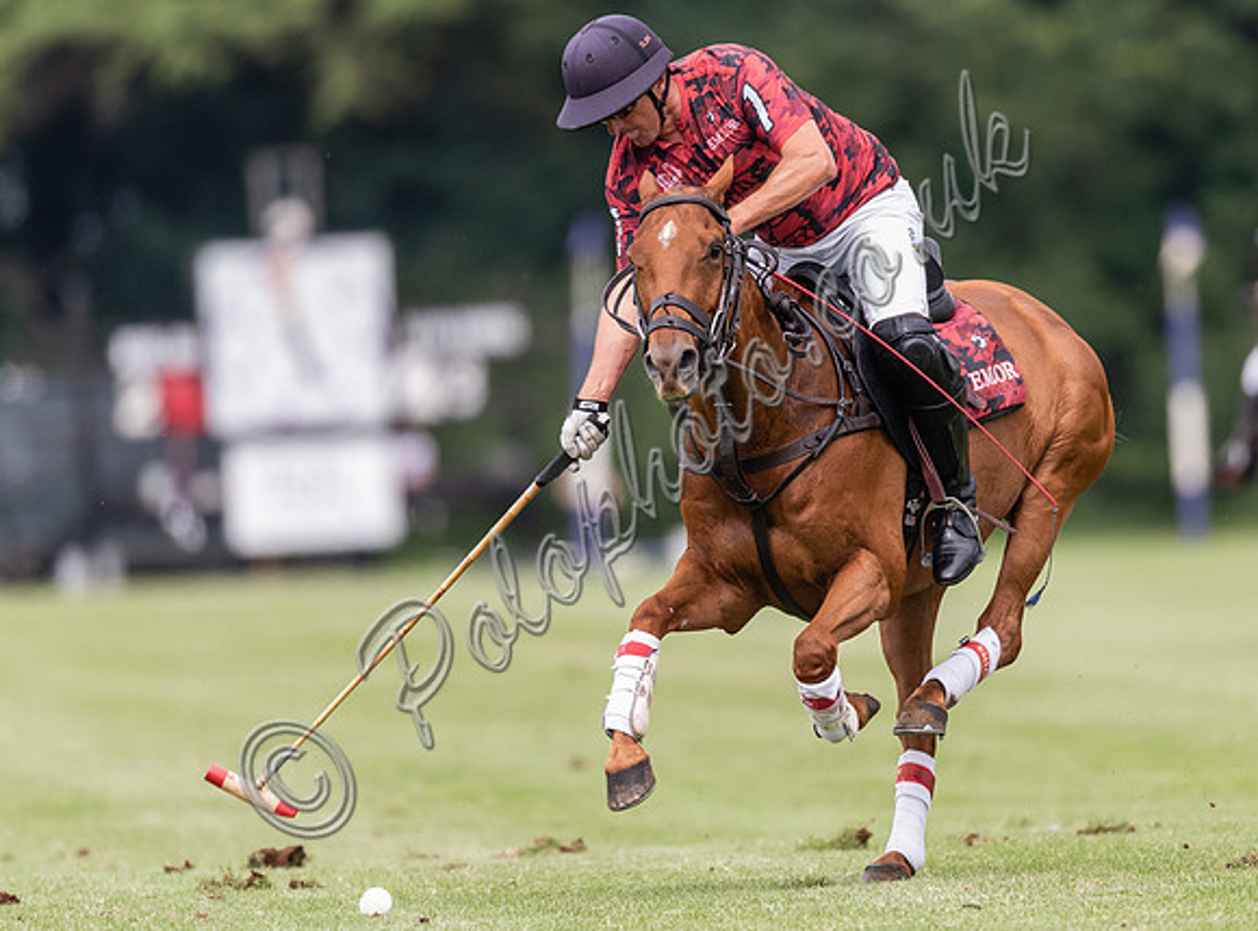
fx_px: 25548
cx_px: 775
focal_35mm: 706
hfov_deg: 2.8
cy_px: 361
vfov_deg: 2.1
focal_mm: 500
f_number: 4
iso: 800
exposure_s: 1/2000
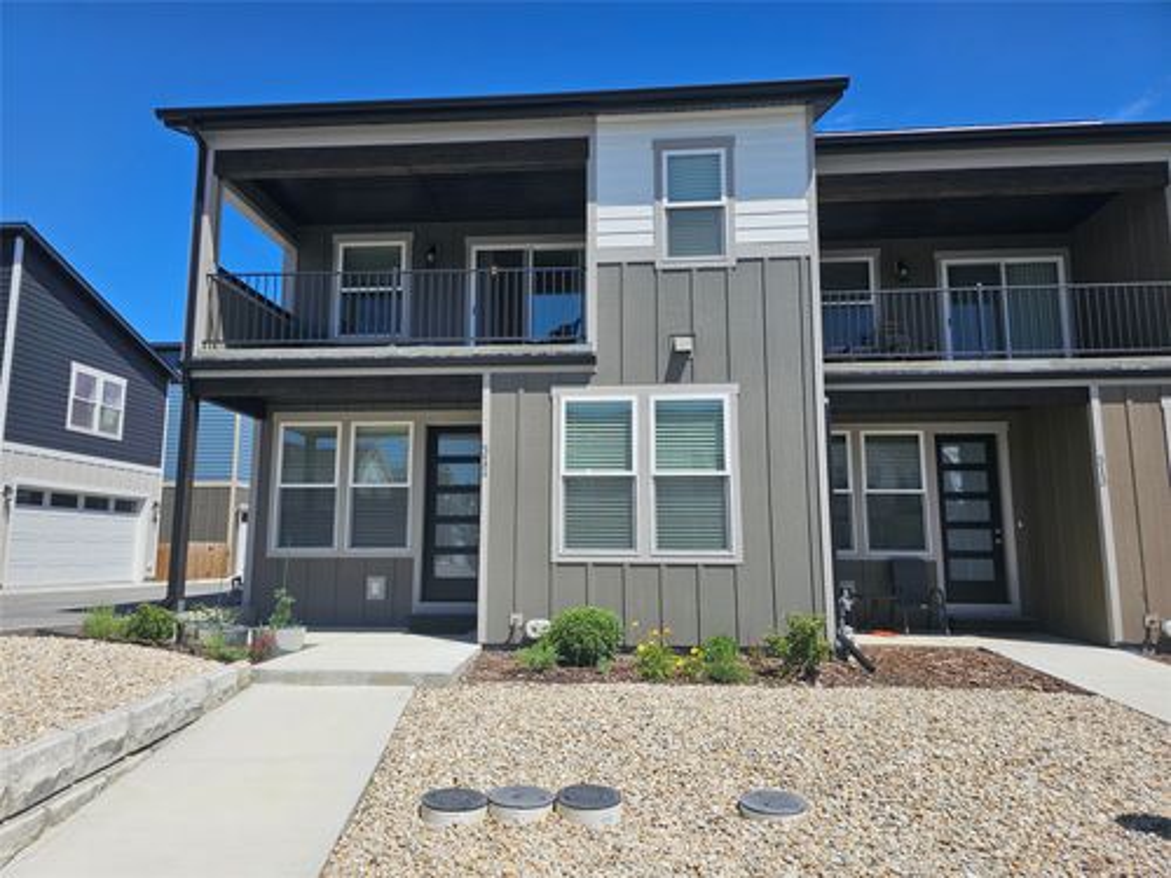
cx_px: 586
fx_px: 778
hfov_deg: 73.9
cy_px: 439
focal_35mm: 23
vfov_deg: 58.9
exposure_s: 1/924
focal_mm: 6.3
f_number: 1.7
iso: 10
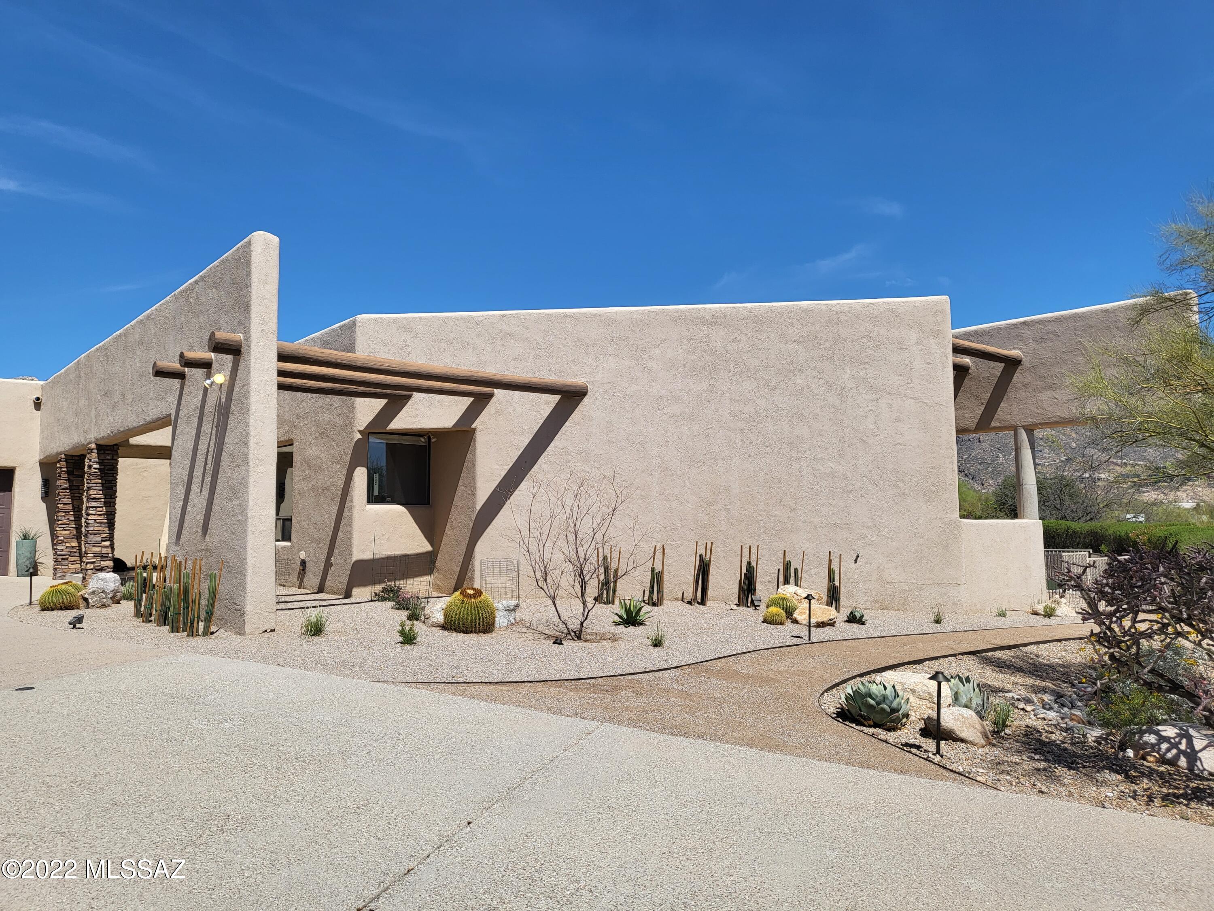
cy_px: 456
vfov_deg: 53.1
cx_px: 607
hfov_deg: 67.3
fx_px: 912
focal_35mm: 26
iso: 50
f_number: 1.8
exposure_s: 1/4469
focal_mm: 4.25
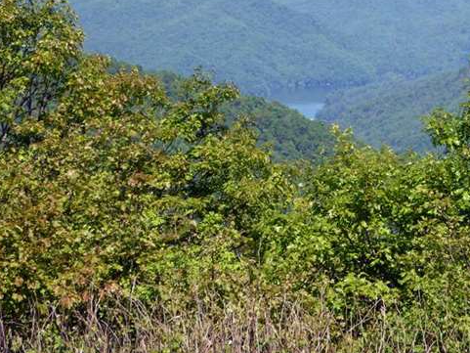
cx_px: 381
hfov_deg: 8.3
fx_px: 3232
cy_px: 109
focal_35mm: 238
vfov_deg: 6.2
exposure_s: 1/250
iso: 100
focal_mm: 25.6
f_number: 5.4
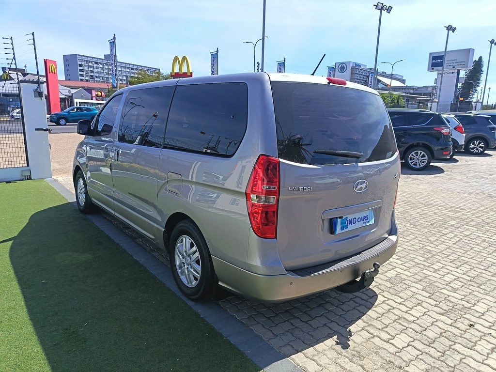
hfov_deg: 71.6
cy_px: 186
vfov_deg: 56.8
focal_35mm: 24
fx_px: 344
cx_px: 248
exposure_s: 1/826
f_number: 1.75
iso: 100
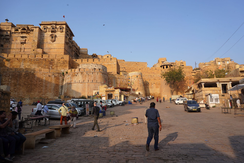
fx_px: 163
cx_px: 122
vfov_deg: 53.1
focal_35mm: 24
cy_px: 82
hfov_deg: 73.7
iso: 100
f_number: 13
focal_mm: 24
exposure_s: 1/100
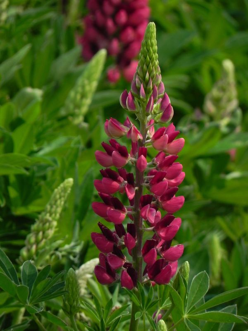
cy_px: 166
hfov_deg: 2.5
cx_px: 124
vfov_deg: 3.3
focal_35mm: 605
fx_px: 5779
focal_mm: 107.6
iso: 160
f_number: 5.6
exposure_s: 1/640
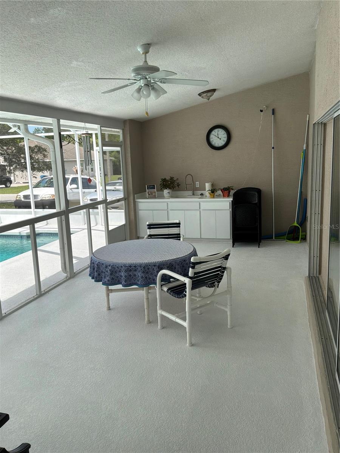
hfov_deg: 49.7
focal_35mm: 28
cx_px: 170
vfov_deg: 63.4
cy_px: 226
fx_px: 367
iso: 32
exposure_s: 1/562
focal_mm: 3
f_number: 1.8
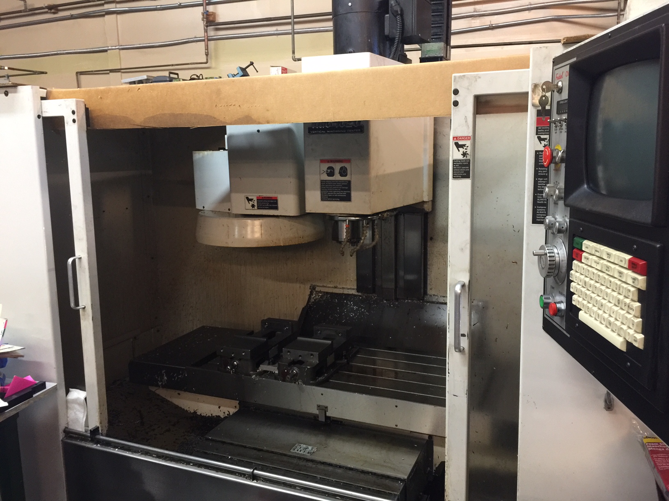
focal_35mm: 29
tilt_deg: -6.9
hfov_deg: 61.7
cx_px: 334
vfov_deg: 48.2
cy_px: 250
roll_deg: +0.9
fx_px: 560
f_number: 2.2
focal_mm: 4.15
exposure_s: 1/15
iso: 125
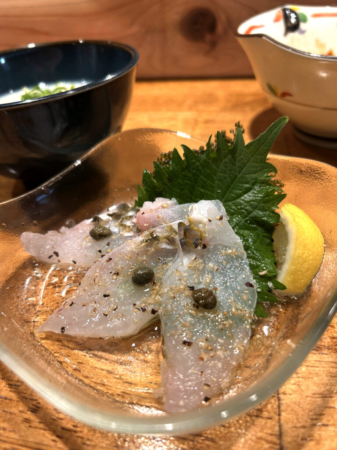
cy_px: 225
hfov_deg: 53.1
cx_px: 168
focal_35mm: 26
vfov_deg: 67.3
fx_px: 337
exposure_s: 1/60
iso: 100
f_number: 1.5
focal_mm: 5.7
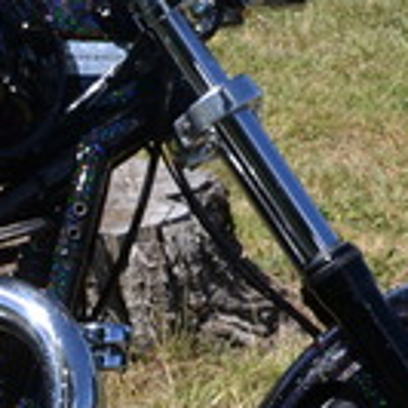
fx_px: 3067
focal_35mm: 230
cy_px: 449
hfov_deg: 7.5
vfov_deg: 7.6
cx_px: -178
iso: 100
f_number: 8
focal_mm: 30
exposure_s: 1/250
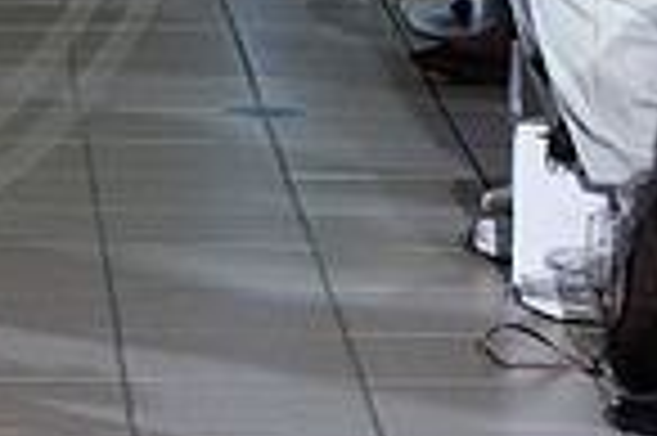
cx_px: -261
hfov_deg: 6.6
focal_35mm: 310
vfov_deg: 4.4
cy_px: -205
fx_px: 5651
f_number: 5
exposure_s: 1/160
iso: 1250
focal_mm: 78
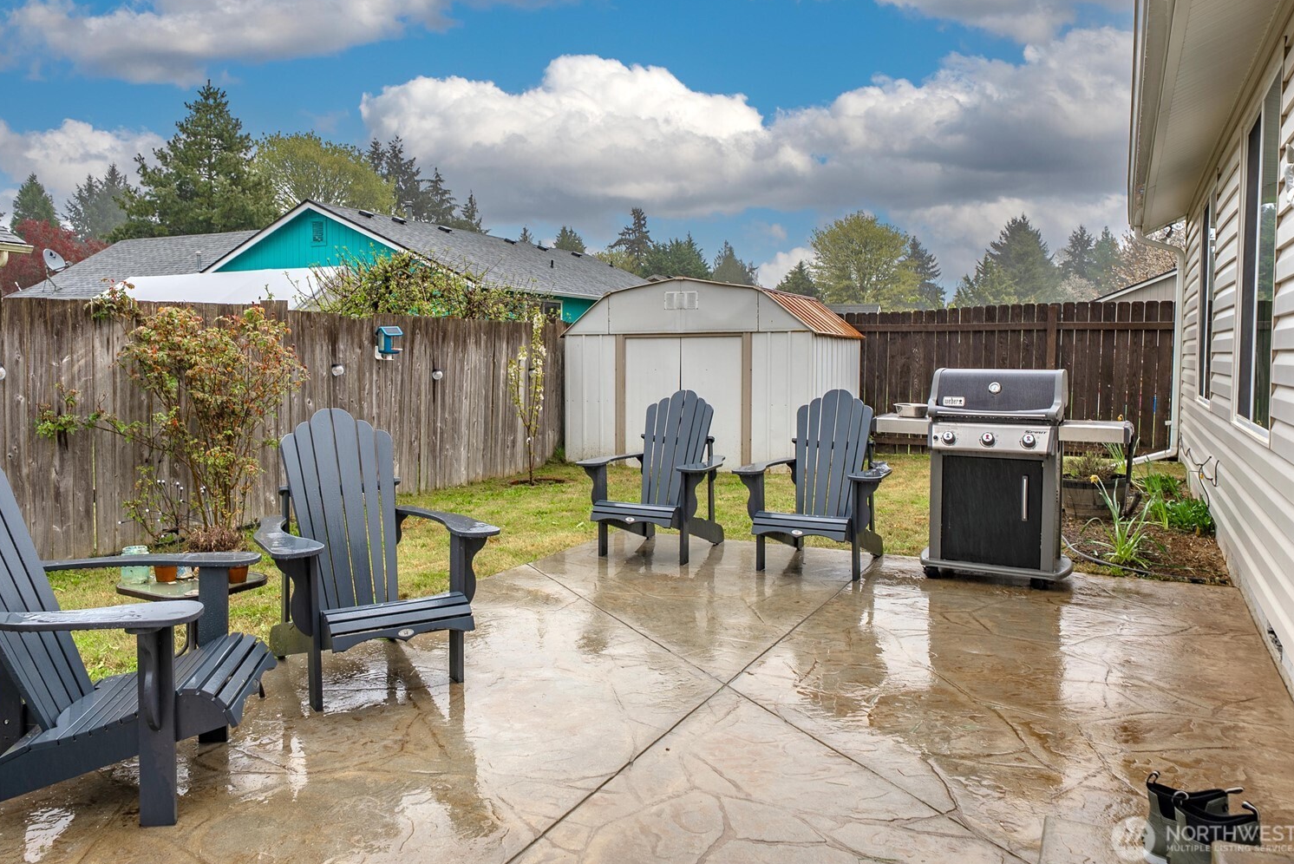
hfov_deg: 71.3
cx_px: 588
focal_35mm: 25
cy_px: 381
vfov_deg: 51.2
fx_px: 899
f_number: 7.1
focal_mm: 22
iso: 80
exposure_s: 1/80
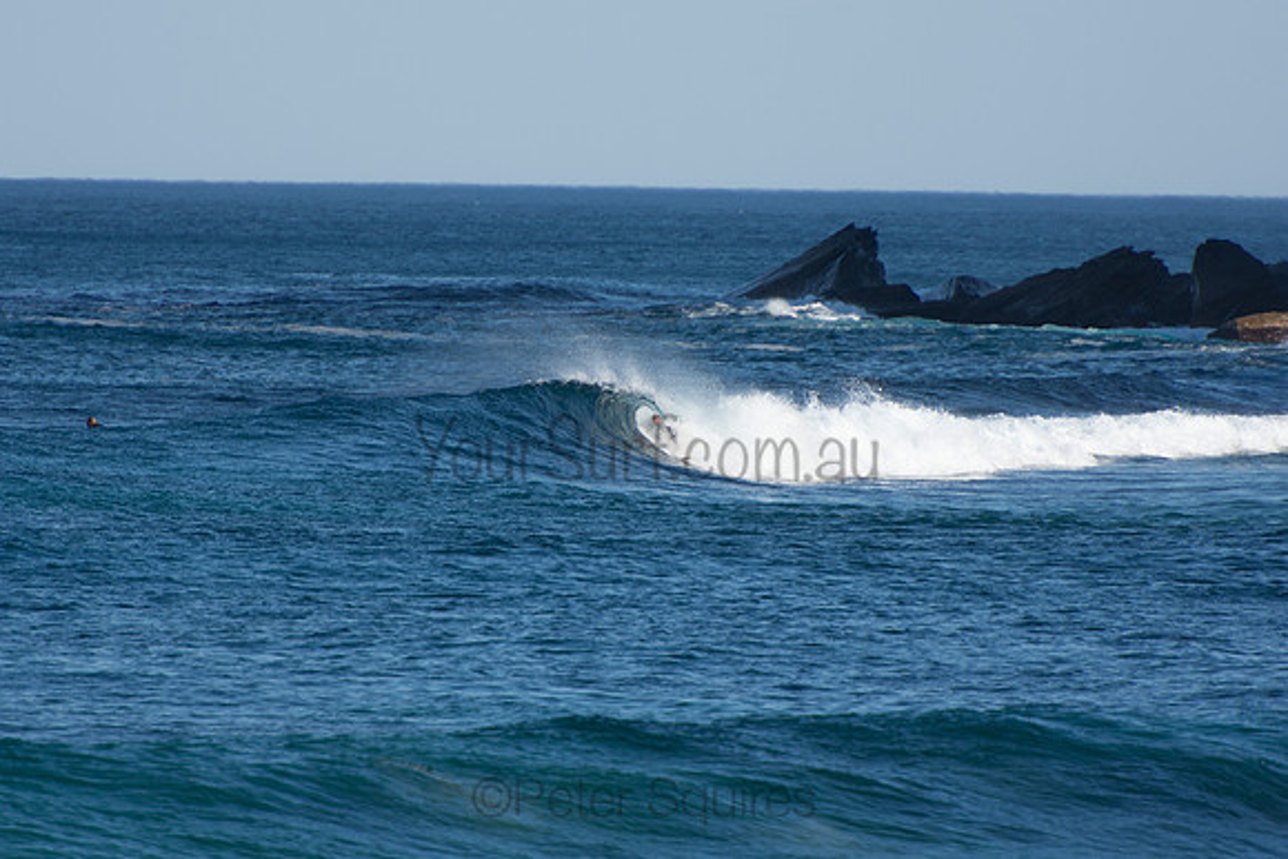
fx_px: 21471
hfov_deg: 3.4
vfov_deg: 2.3
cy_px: 430
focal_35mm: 600
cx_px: 644
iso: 250
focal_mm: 400
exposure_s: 1/1250
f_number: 5.6
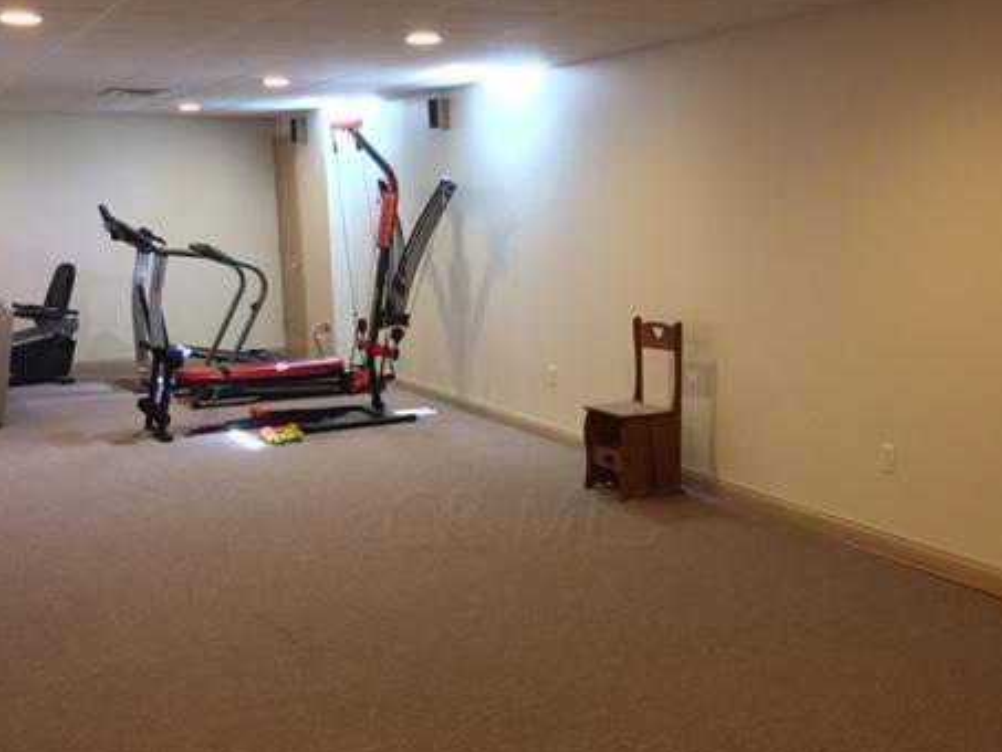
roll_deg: +1.3
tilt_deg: -15.5
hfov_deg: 45.8
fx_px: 1187
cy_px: 518
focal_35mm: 41
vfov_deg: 34.7
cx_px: 522
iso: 250
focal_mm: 4.15
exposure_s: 1/30
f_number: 2.2
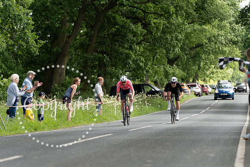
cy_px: 84
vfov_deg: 8.9
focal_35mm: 155
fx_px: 1077
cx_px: 125
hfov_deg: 13.2
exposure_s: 1/1000
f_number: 4
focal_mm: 155
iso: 250
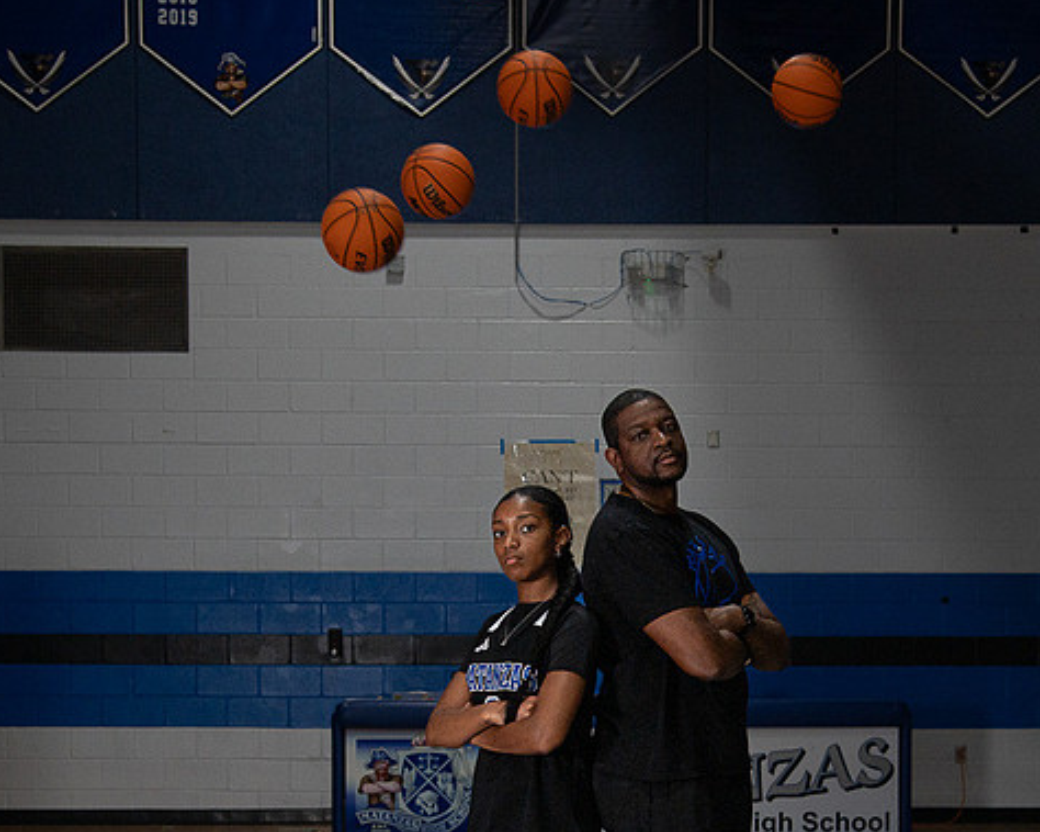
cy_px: 688
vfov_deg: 20.2
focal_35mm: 75
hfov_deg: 25.3
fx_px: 2308
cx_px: 622
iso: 640
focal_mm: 38
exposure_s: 1/200
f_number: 4
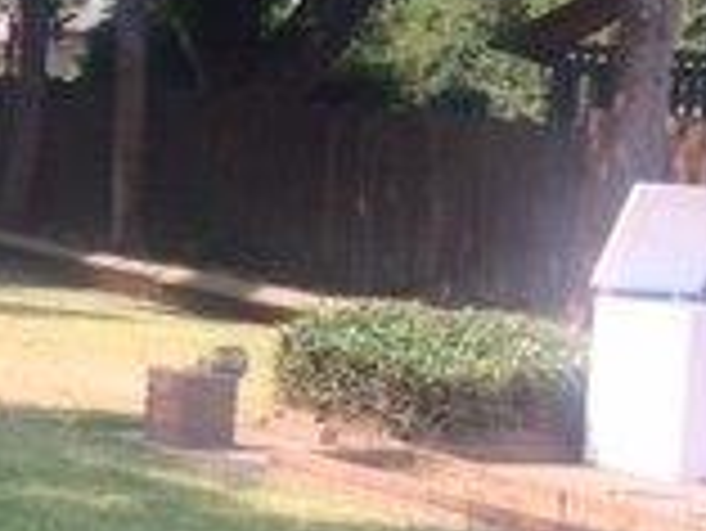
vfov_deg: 12.5
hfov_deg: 15.2
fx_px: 2408
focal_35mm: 118
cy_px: 144
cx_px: -409
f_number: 2.2
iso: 32
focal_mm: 4.15
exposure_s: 1/500
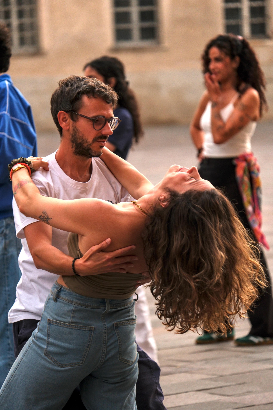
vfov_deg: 9.7
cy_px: 205
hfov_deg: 6.5
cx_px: 136
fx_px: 2411
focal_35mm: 212
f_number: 4.4
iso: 800
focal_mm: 141.3
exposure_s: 1/500
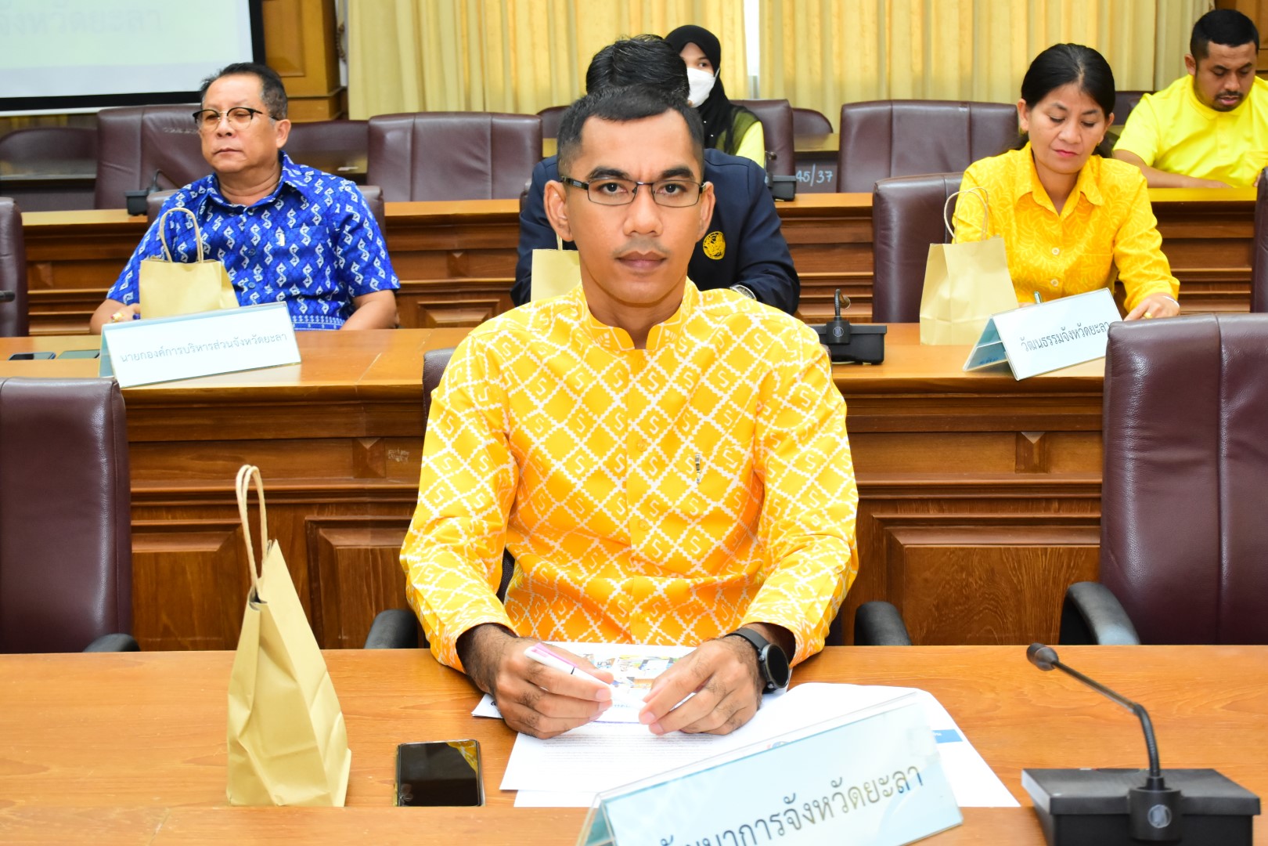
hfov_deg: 35.1
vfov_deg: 23.8
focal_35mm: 57
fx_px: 2008
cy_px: 423
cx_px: 634
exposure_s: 1/80
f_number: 7.1
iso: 2000
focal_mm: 38
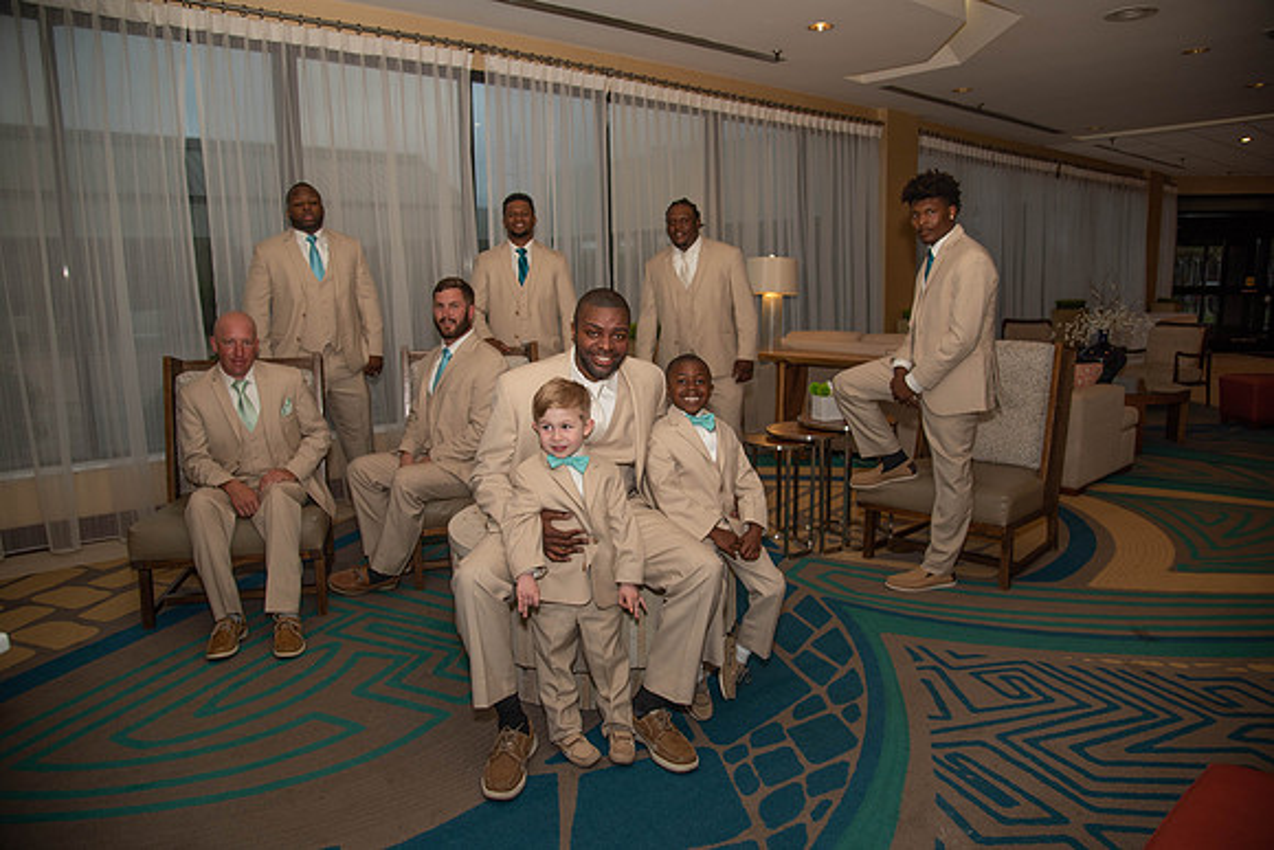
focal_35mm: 24
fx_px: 849
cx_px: 637
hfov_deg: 73.7
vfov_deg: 53.2
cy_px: 425
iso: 400
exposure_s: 1/320
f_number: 4
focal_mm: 24
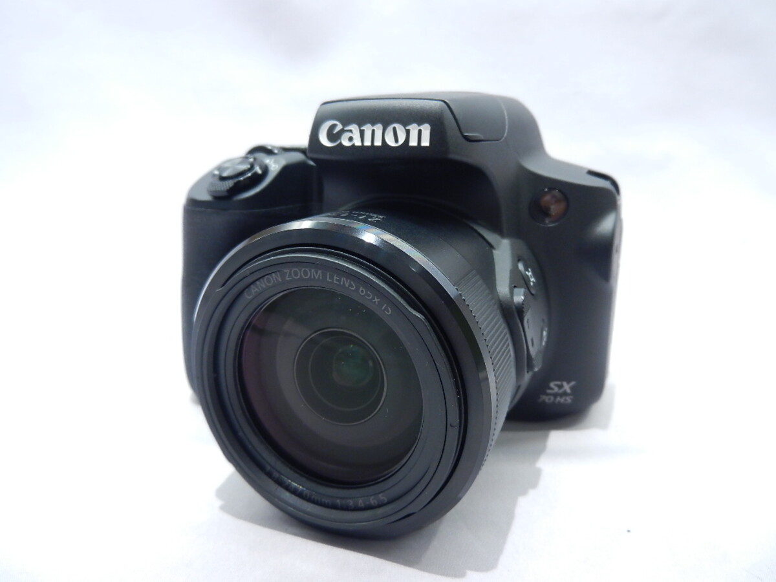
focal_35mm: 25
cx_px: 388
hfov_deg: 69.4
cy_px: 291
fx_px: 560
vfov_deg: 54.9
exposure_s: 1/30
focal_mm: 4.5
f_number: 3.5
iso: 160
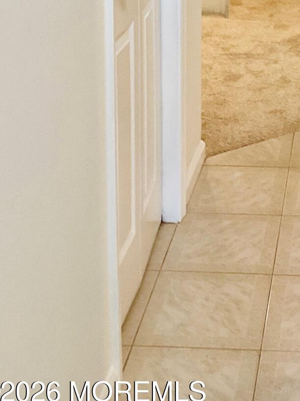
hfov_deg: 18.5
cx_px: 345
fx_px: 878
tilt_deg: -12.8
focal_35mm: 76
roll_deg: -1.9
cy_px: -55
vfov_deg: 23.8
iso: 160
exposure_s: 1/60
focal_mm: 3.3
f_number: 2.4
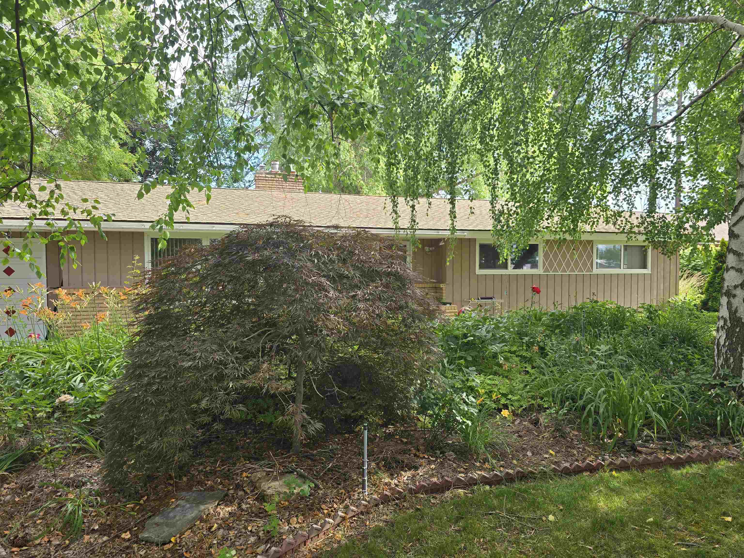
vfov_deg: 58.9
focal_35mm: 23
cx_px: 372
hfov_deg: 73.9
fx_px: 494
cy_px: 279
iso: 25
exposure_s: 1/180
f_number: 1.7
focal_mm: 6.3
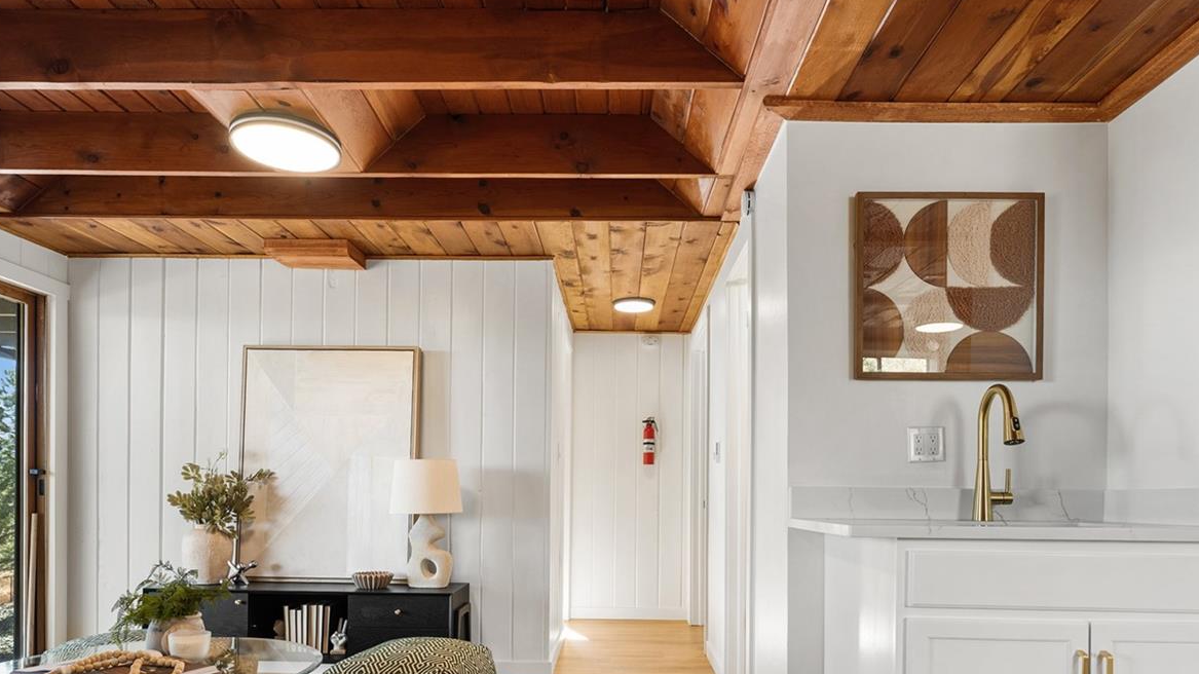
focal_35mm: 23
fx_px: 731
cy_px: 492
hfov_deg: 78.7
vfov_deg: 47.9
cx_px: 609
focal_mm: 16
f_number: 8
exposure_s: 1/1.67
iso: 200
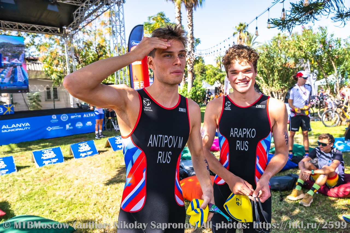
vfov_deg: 53.1
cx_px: 175
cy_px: 116
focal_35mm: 24
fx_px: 233
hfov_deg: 73.8
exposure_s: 1/800
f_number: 5
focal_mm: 24
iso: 320
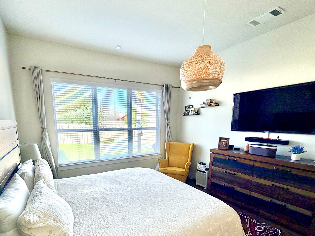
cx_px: 133
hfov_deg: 87.1
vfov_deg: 70.3
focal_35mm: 18
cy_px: 149
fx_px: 164
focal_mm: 2.22
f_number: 2.2
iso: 40
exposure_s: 1/166
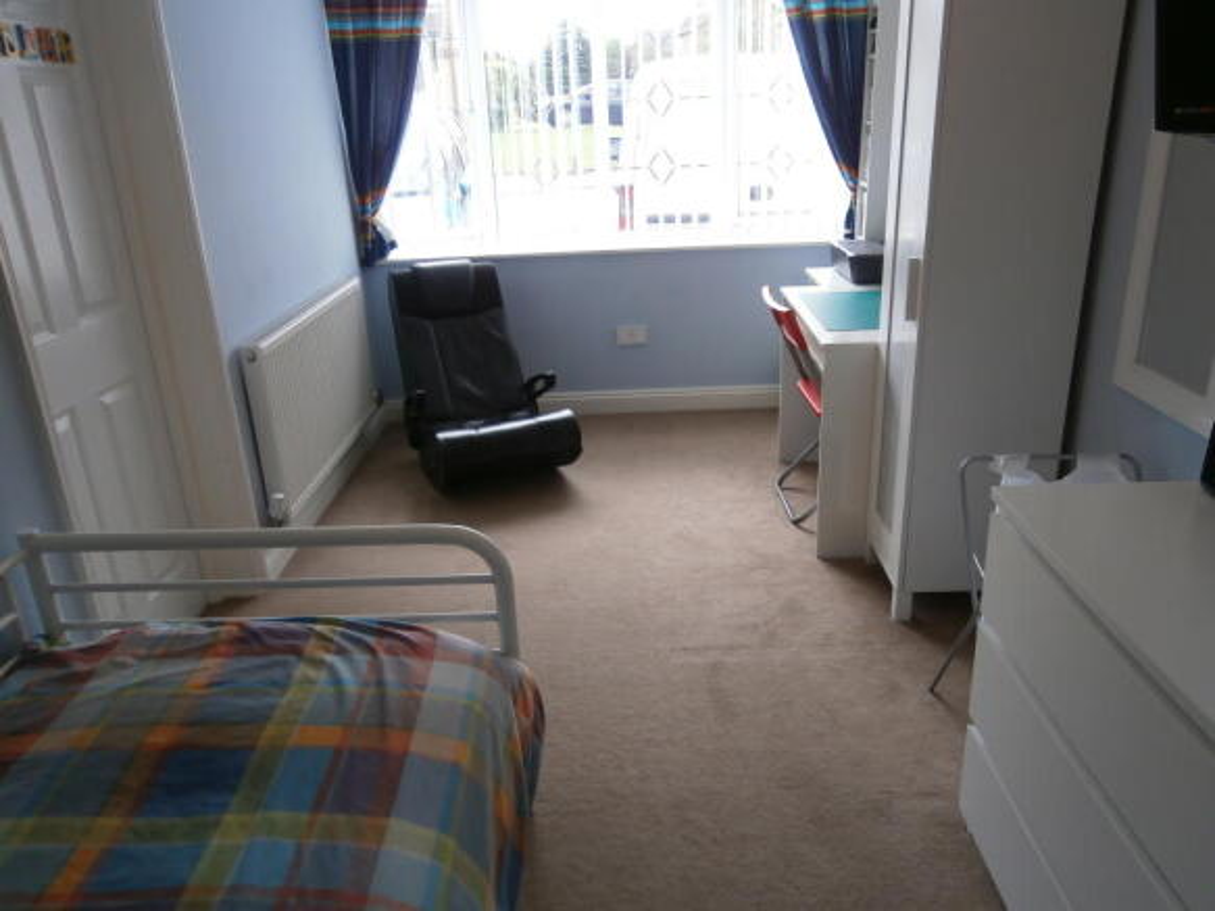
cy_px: 456
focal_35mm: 26
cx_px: 608
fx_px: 912
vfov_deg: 53.0
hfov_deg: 67.3
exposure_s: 1/50
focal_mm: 4.7
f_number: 2.8
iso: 80
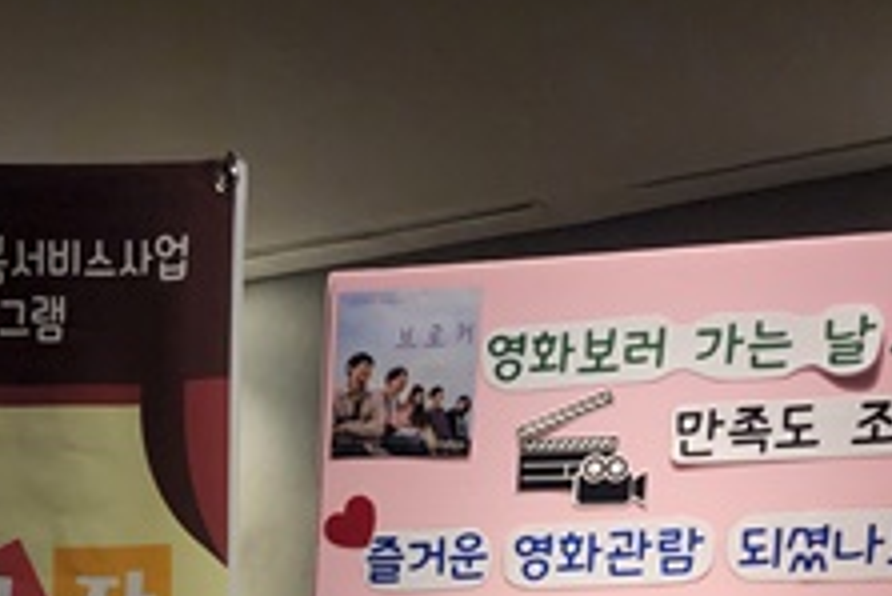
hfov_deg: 33.5
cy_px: 988
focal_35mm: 59
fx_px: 1463
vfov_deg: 19.0
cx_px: 262
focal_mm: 6.4
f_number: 1.8
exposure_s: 1/120
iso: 1000
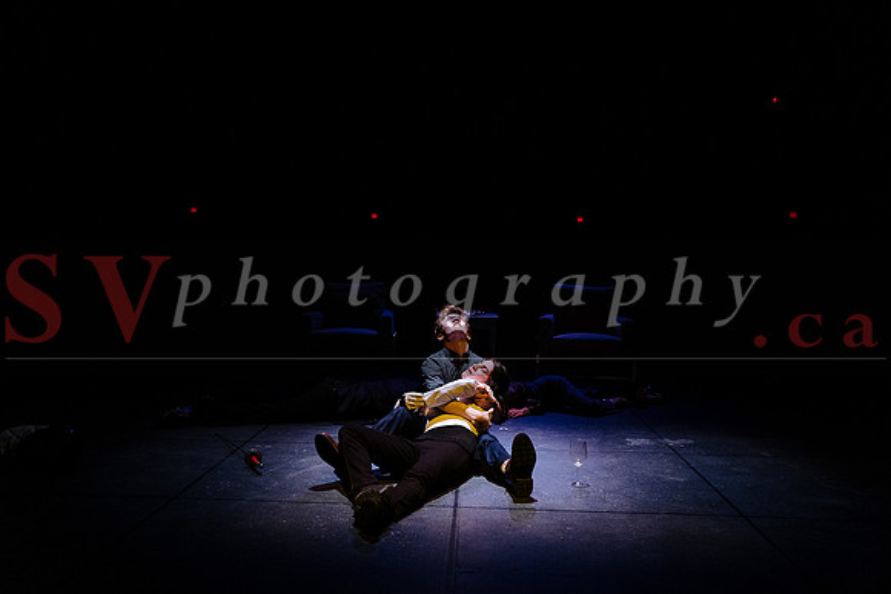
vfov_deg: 38.4
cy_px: 319
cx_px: 429
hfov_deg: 55.1
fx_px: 853
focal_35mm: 34
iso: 1600
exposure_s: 1/125
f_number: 2.8
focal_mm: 29
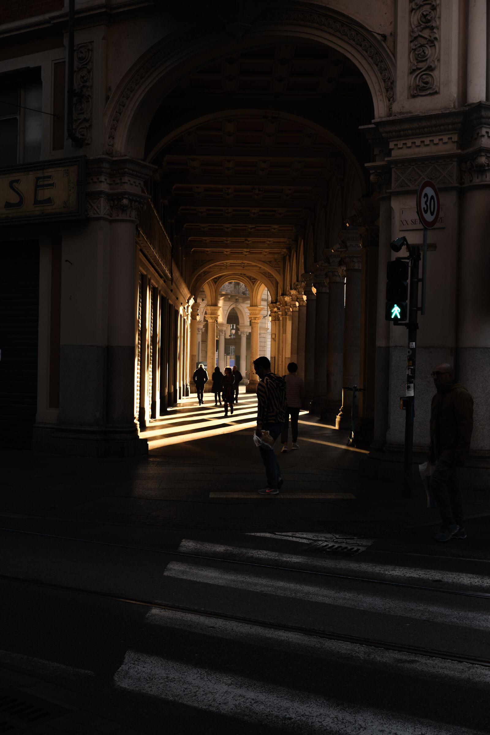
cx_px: 245
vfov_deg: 47.4
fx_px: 837
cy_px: 368
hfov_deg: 32.6
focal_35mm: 41
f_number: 5.6
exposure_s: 1/250
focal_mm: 27
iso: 160
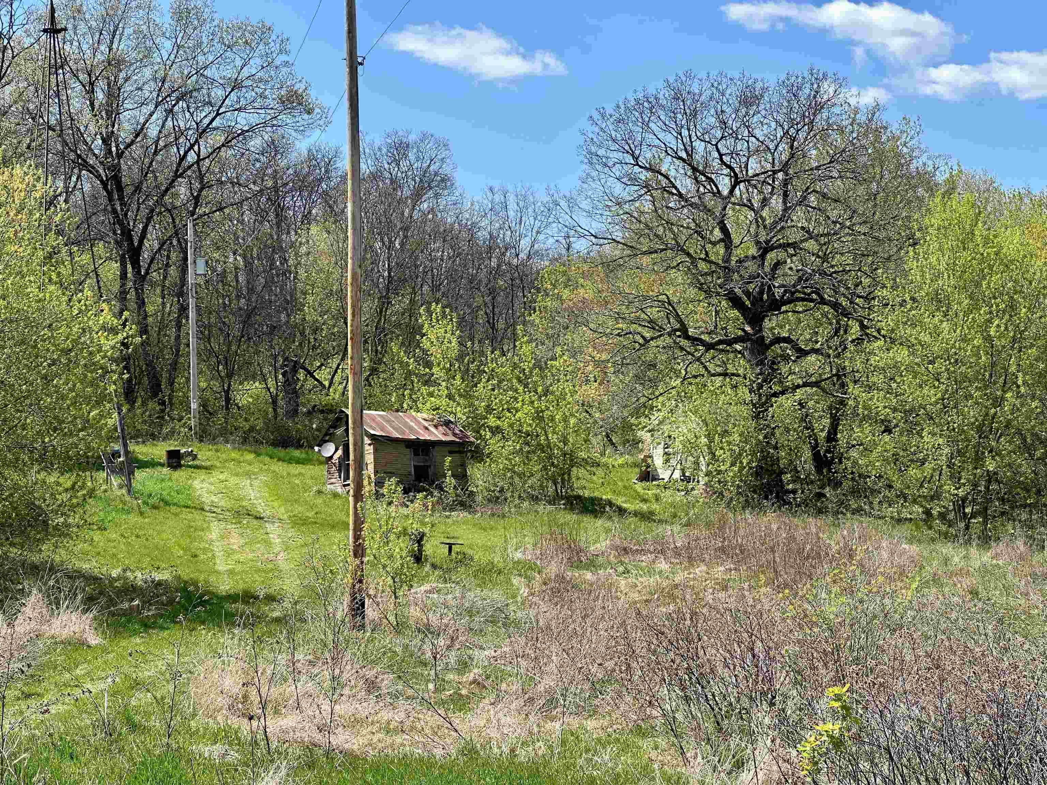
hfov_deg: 25.3
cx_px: 524
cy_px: 392
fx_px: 2329
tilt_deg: +2.7
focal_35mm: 77
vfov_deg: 19.1
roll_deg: +1.3
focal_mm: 9
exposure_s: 1/477
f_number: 2.8
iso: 32
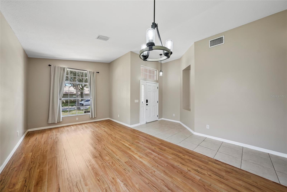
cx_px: 144
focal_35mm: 12
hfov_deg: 112.6
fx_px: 96
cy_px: 96
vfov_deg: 90.1
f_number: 7.1
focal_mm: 12
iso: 400
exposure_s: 1/10
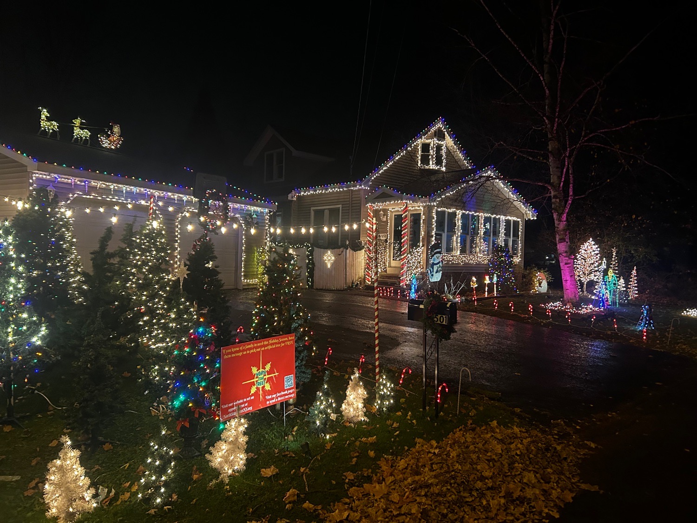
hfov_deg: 67.3
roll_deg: -1.1
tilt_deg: -0.7
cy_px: 262
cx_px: 348
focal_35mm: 26
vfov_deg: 53.1
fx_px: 524
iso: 500
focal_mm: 5.7
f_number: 1.5
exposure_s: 1/40
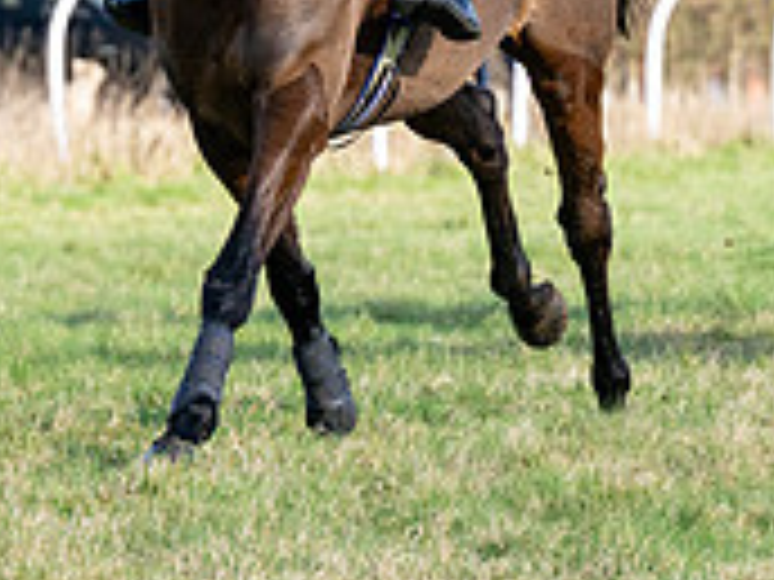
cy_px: -150
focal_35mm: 645
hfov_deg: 3.1
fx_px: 14422
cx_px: 265
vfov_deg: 2.3
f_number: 4
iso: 400
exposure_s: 1/2500
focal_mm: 130
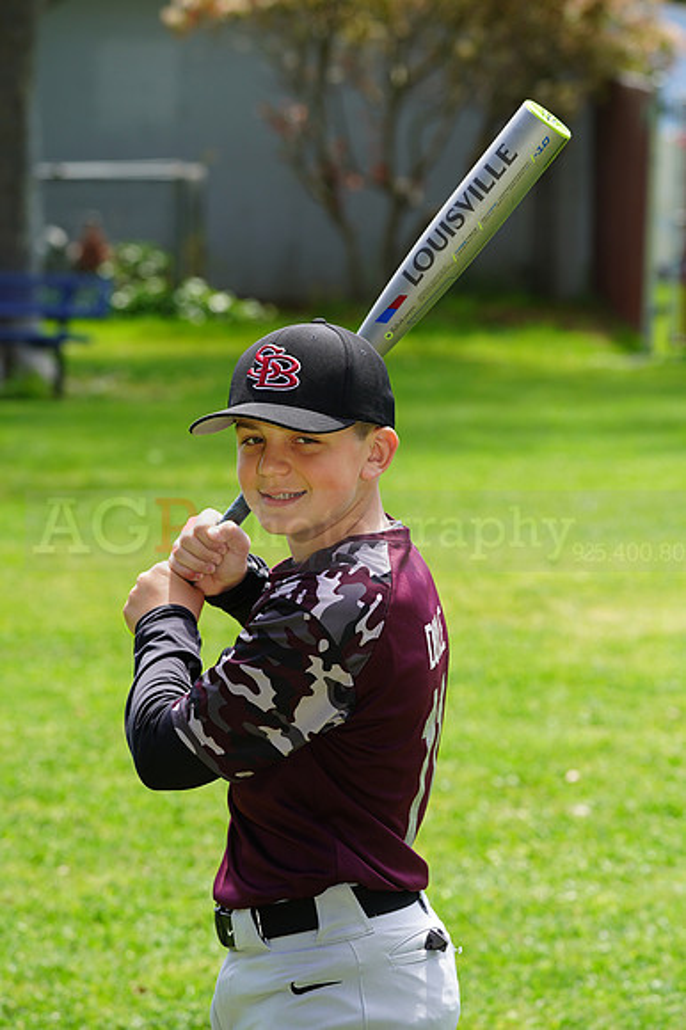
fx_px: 4950
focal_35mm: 173
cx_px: 343
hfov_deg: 7.9
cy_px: 515
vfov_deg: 11.9
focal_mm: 173
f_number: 8
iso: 200
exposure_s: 1/160
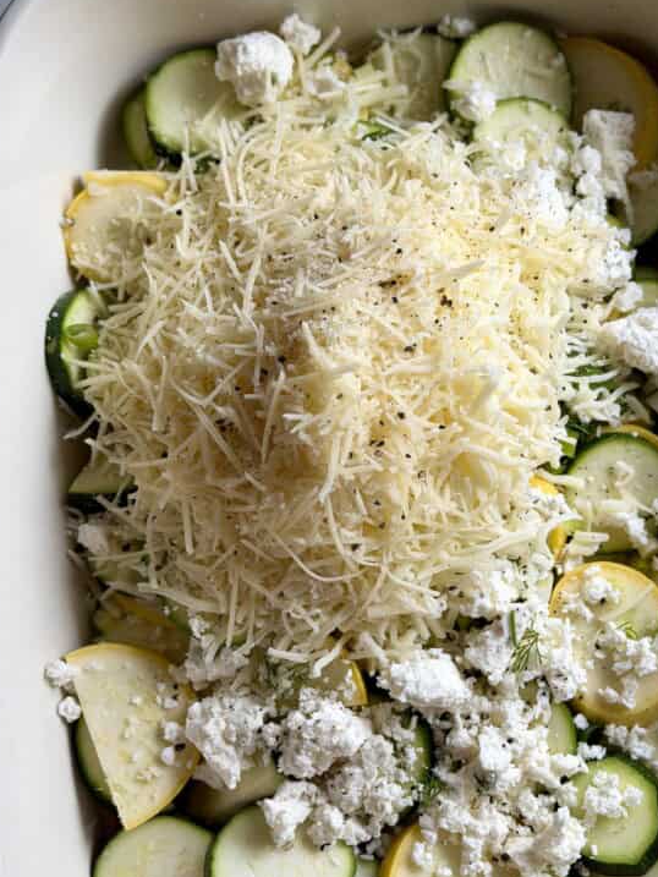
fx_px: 1647
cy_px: 519
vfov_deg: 29.8
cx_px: 406
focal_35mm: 65
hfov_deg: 22.5
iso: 64
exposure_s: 1/368
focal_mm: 6.8
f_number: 1.8
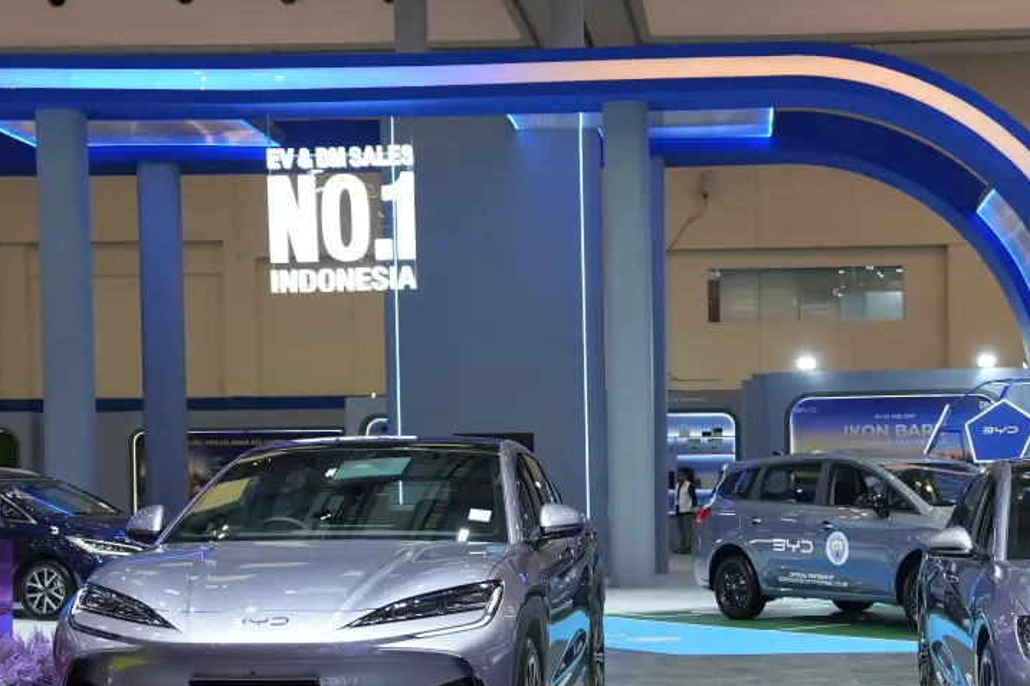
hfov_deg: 32.0
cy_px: 528
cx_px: 712
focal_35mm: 62
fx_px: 1773
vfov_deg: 21.7
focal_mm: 37
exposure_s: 1/400
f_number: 3.5
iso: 1250
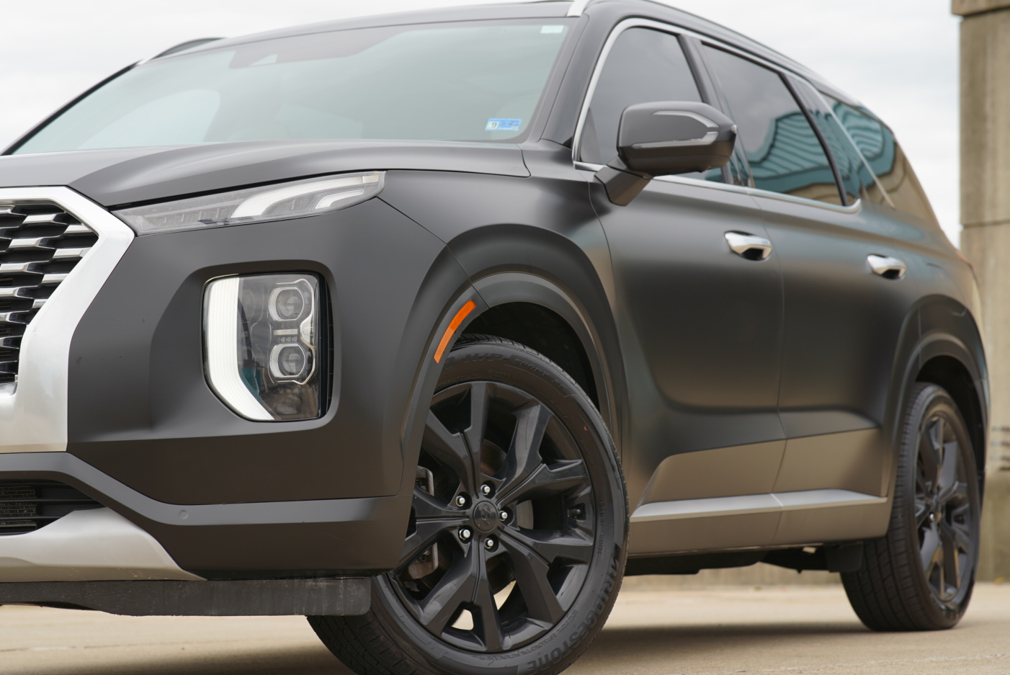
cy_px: 326
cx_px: 465
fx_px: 2751
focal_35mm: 98
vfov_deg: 14.0
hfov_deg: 20.8
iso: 100
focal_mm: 85
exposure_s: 1/200
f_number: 4.5
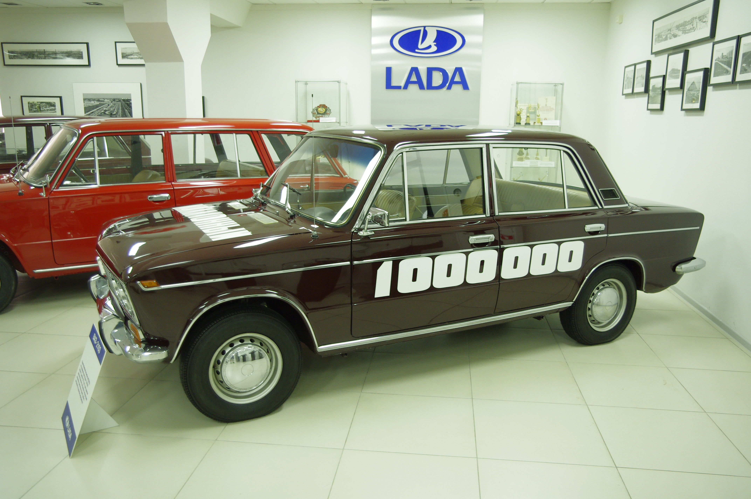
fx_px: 625
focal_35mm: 30
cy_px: 250
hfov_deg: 62.0
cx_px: 376
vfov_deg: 43.5
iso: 400
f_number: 4
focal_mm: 20
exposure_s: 1/15
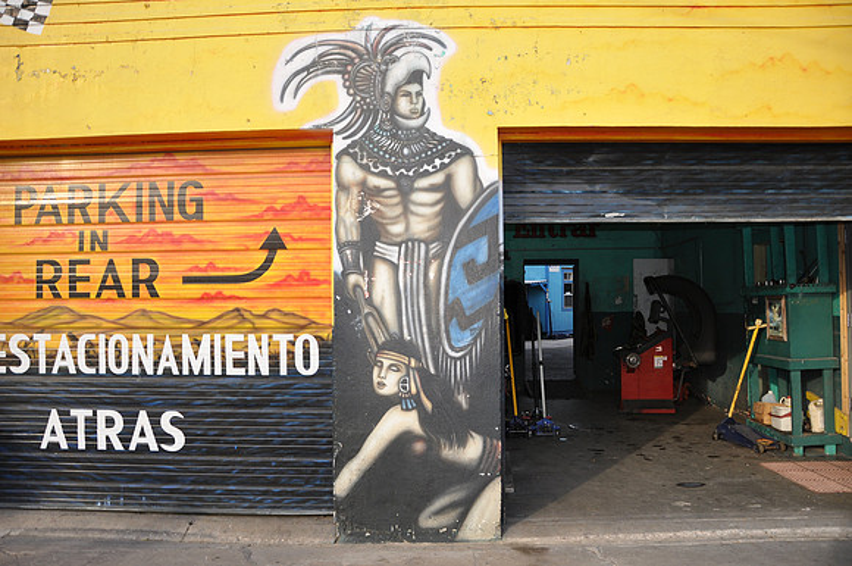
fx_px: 638
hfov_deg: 67.5
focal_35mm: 27
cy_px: 283
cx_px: 426
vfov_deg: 47.8
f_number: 3.5
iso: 220
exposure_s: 1/200
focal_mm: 18
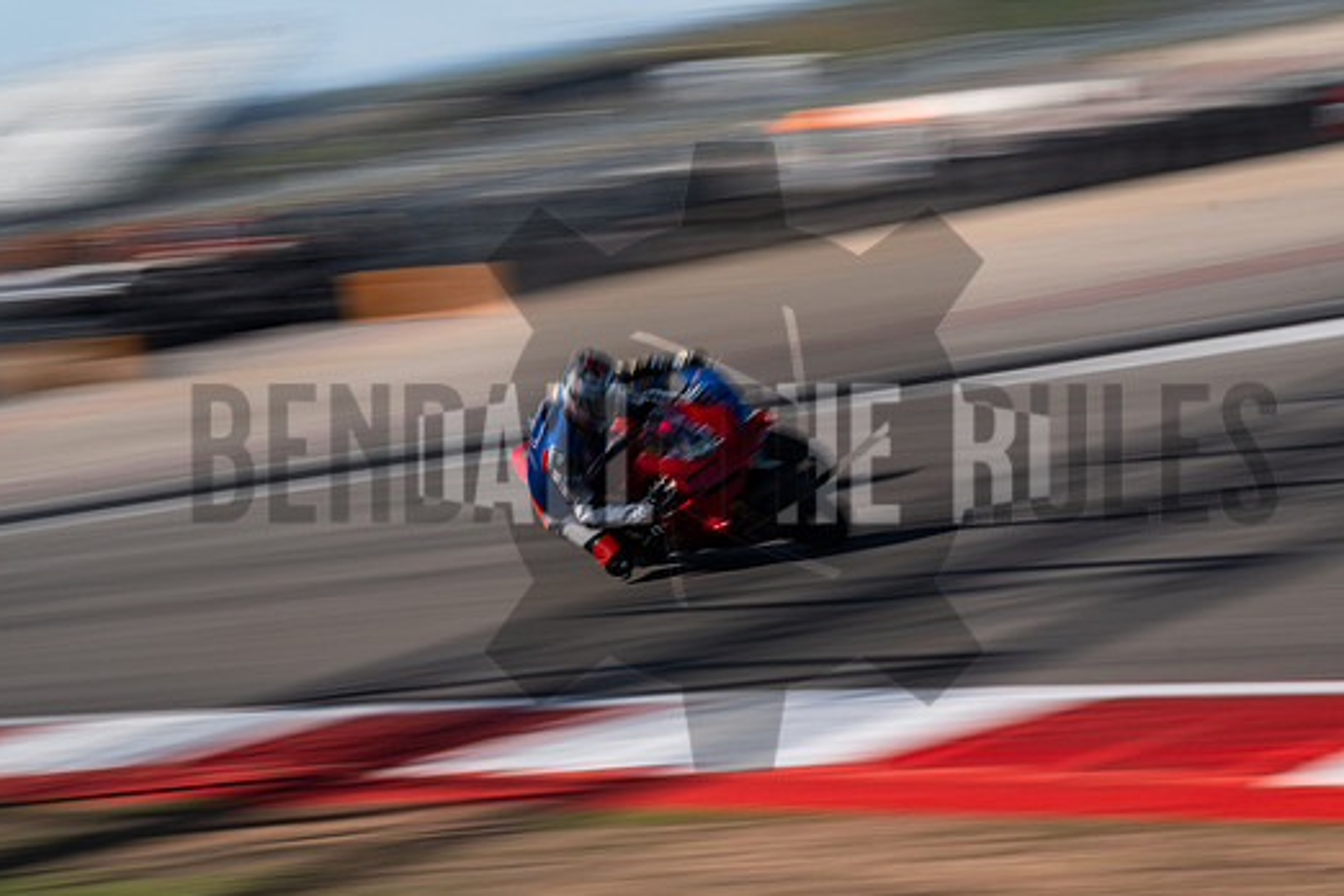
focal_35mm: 119
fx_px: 4442
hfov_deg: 17.2
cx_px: 734
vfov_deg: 11.5
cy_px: 457
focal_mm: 71.5
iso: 160
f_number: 20
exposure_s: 1/20
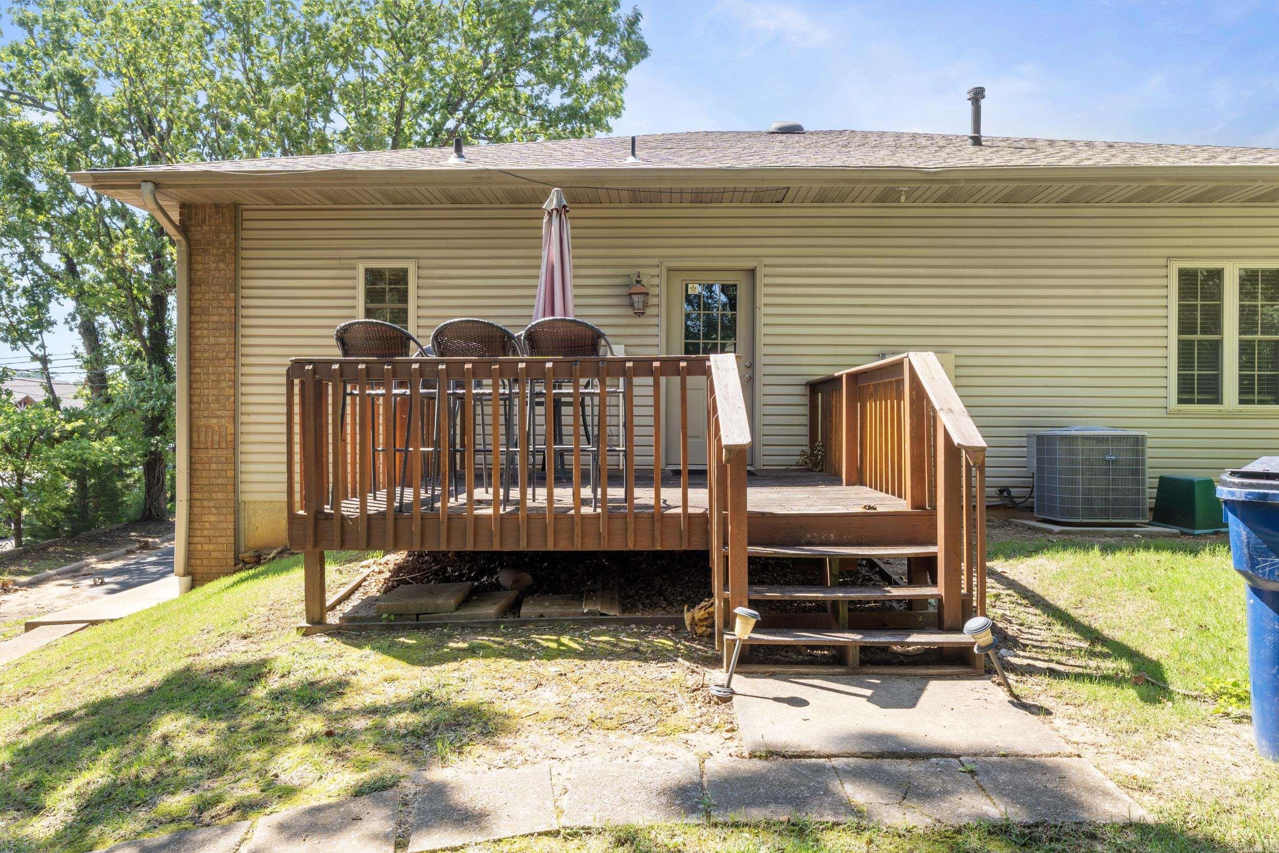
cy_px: 426
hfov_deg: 78.1
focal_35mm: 22
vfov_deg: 56.8
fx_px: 789
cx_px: 640
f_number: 9
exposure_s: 1/25
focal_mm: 14.8
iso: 200
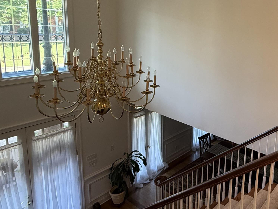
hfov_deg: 54.5
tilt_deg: -10.1
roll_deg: -4.2
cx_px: 245
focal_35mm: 29
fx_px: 233
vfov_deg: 47.3
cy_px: 67
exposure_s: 1/120
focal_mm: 2.22
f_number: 2.2
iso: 320
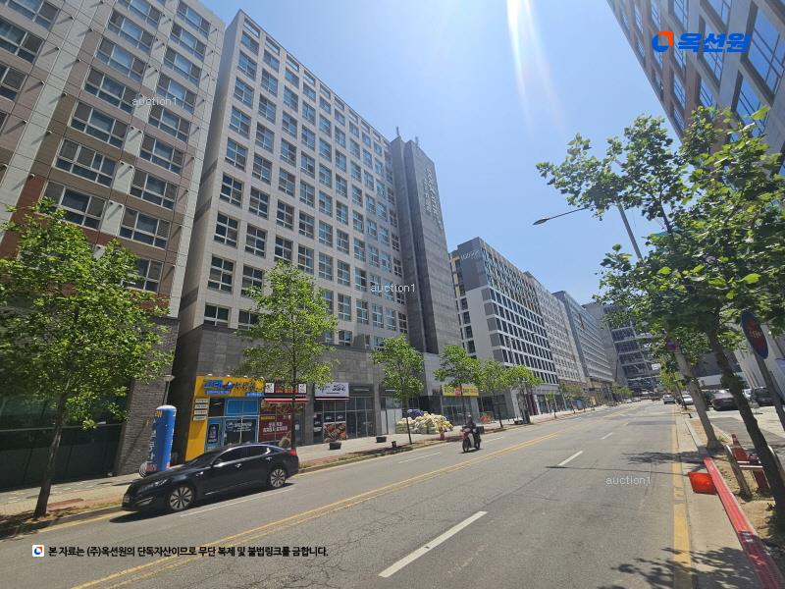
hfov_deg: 106.2
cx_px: 392
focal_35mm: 13
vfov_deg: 89.9
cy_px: 294
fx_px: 295
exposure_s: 1/3464
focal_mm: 2.2
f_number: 2.2
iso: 50
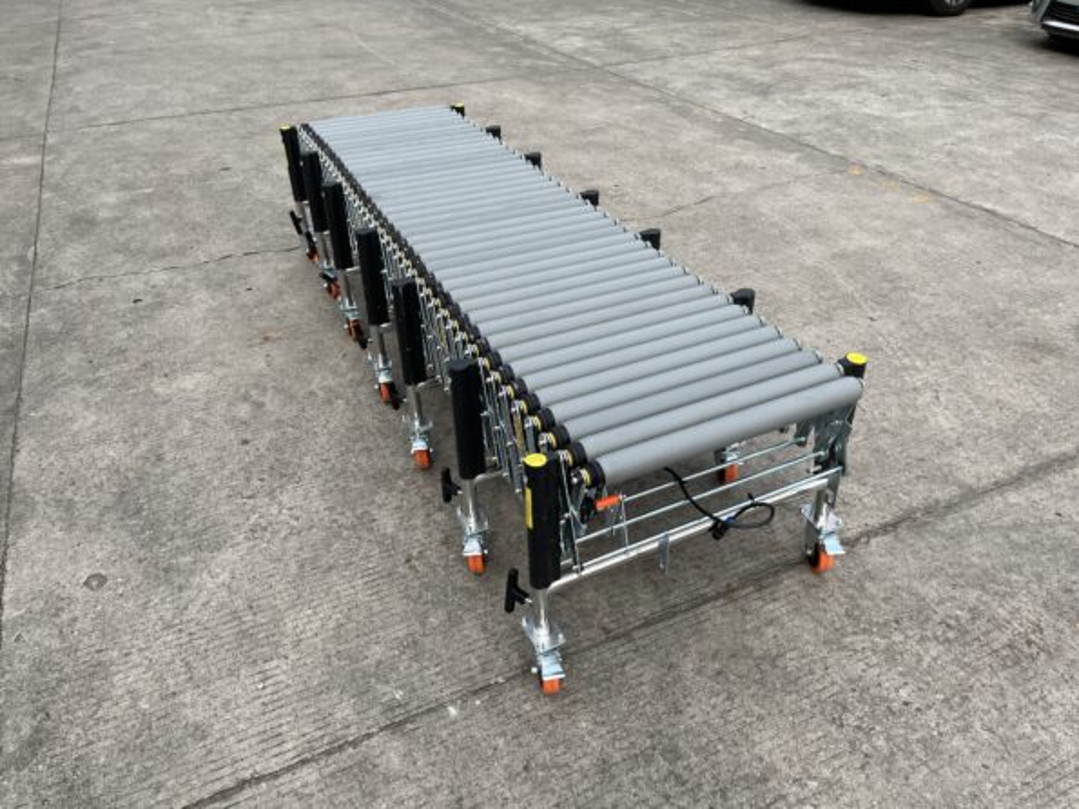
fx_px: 810
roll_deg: +1.7
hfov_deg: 67.3
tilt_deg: -33.6
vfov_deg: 53.0
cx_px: 540
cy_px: 404
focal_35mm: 26
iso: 50
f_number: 1.6
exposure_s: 1/1075
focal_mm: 5.1
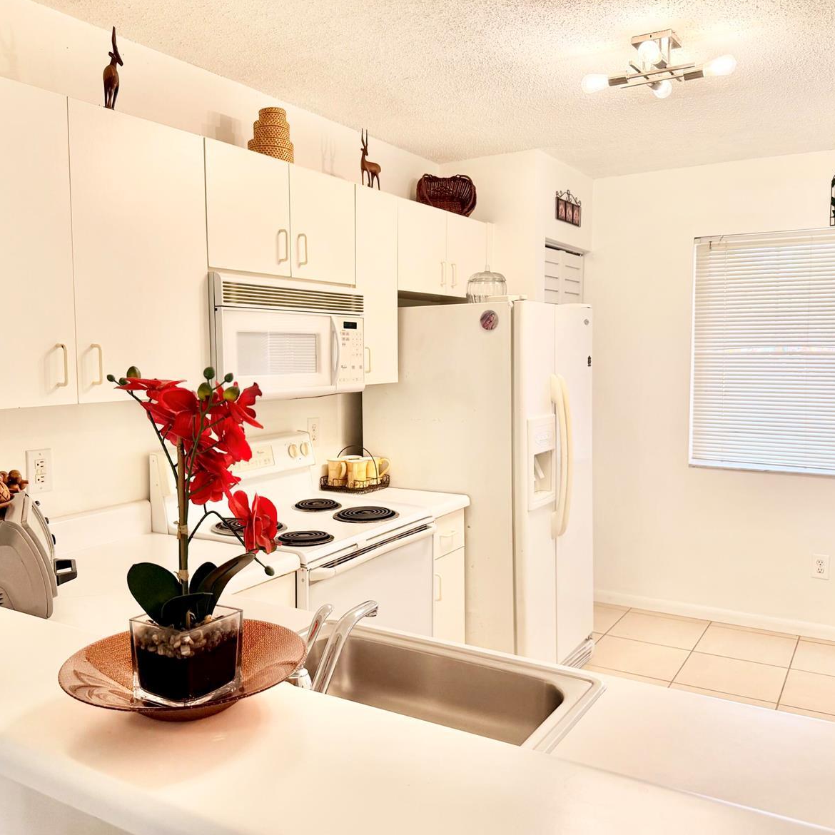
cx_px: 398
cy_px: 413
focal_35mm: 29
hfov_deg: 55.6
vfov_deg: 55.6
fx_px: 791
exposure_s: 1/120
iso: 100
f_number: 1.78
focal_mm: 6.76
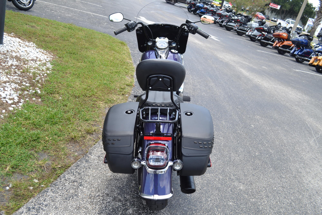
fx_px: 295
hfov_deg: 57.2
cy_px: 108
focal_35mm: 33
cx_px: 161
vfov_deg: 40.0
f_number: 5.6
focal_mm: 22
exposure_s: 1/125
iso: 100
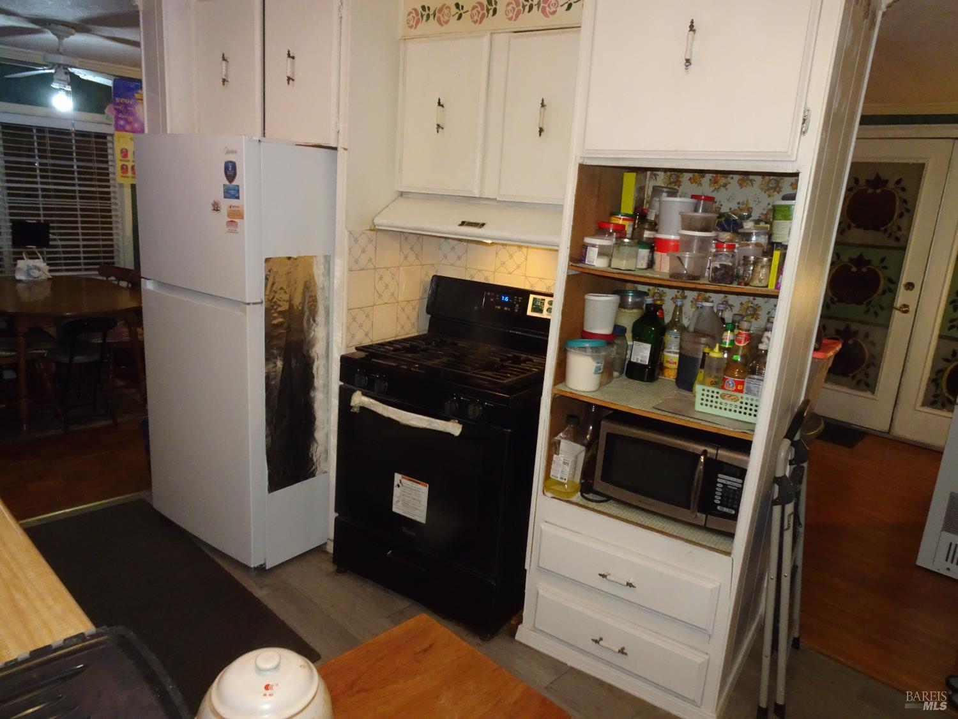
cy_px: 360
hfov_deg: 71.6
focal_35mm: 24
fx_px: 664
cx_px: 479
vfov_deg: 56.8
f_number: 3.5
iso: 640
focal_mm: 4.1
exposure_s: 1/30
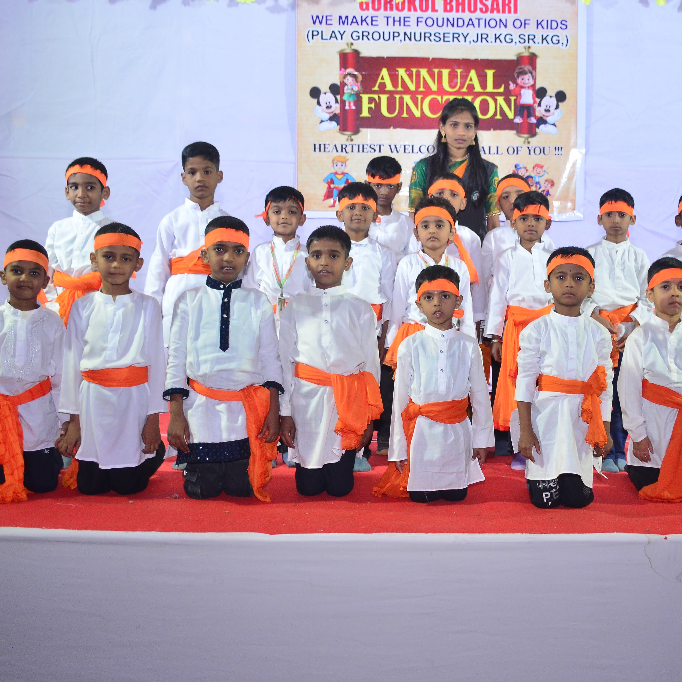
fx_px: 995
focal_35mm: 45
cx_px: 459
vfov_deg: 37.8
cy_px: 339
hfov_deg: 37.4
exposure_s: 1/125
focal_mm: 23
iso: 800
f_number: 4
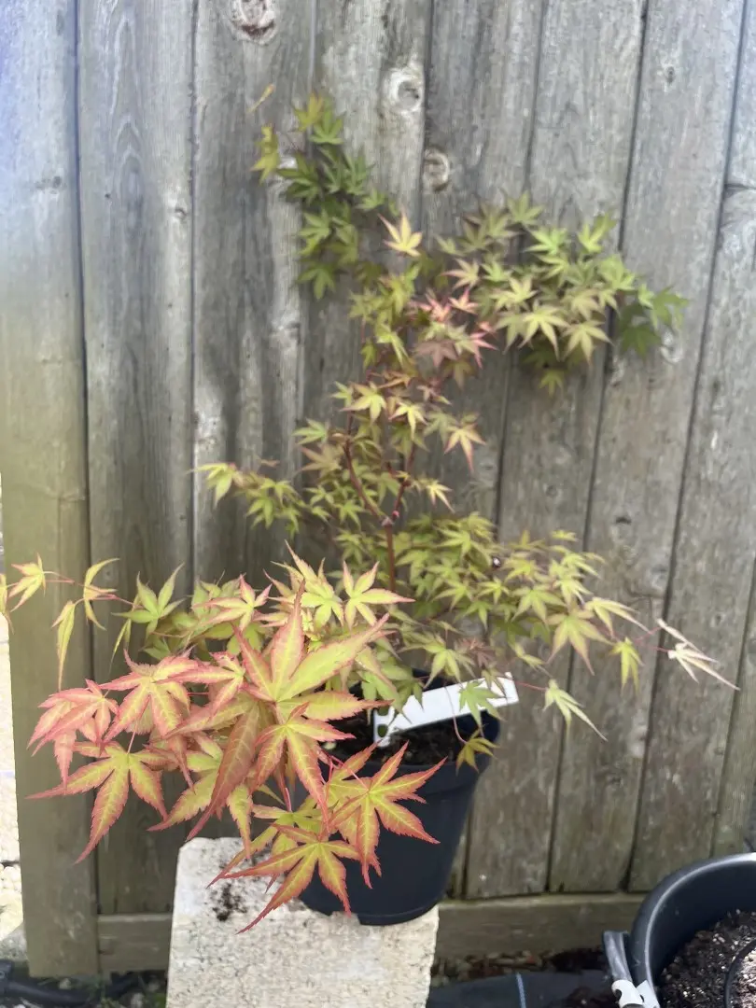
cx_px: 378
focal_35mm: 26
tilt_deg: -13.1
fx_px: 757
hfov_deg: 53.1
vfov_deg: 67.3
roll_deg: -3.7
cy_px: 504
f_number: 1.6
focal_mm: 5.1
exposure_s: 1/376
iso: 50
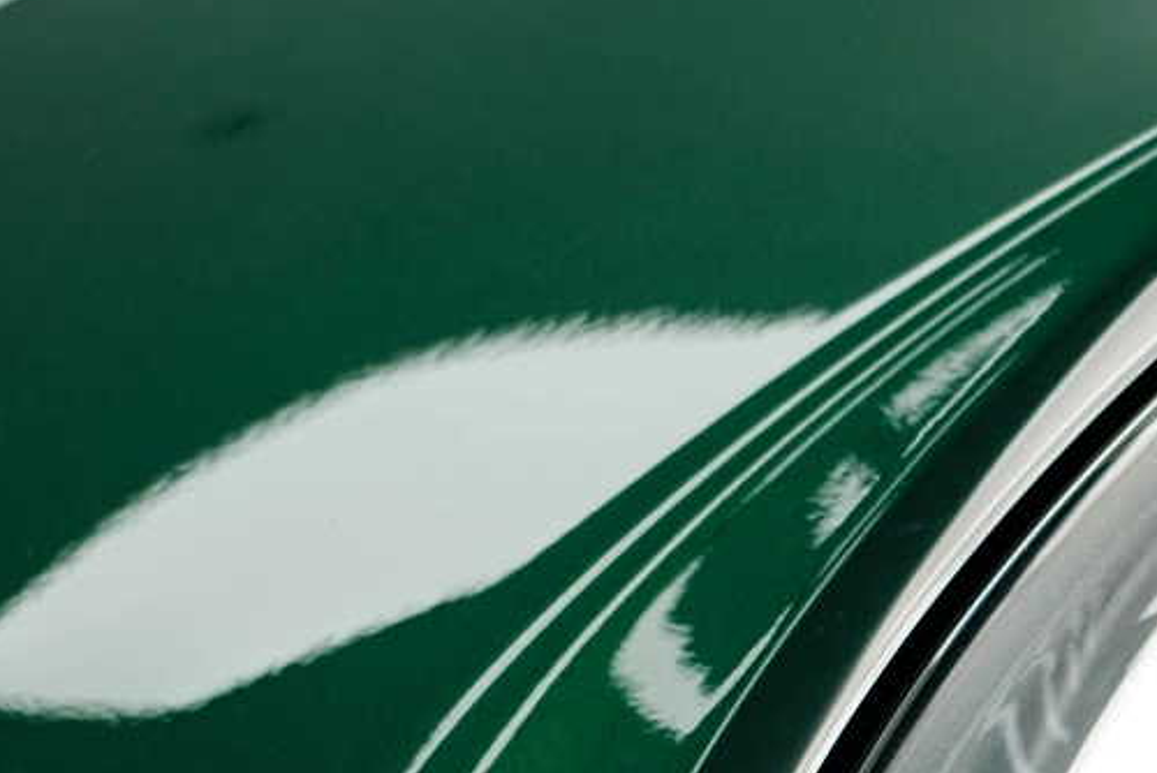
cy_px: 897
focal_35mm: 240
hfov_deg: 8.4
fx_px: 7717
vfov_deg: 5.7
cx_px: 1638
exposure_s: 1/100
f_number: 3.5
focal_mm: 60
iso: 100
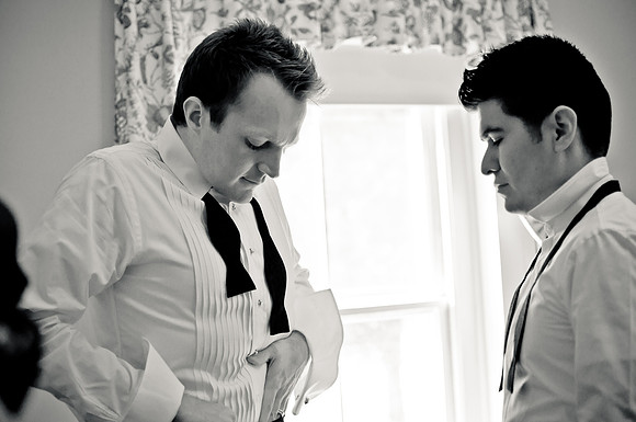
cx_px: 318
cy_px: 211
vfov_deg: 25.7
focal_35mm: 52
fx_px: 926
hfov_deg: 37.9
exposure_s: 1/500
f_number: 2
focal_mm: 35
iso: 200
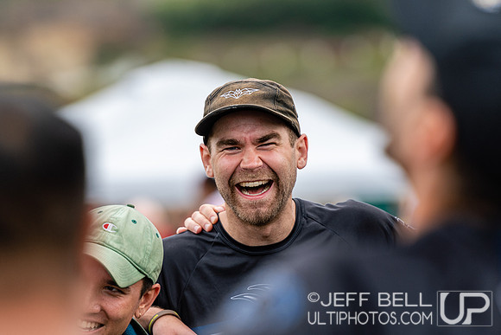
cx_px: 250
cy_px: 168
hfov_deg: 6.9
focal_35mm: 300
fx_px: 4176
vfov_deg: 4.6
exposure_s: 1/1000
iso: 320
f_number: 2.8
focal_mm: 200
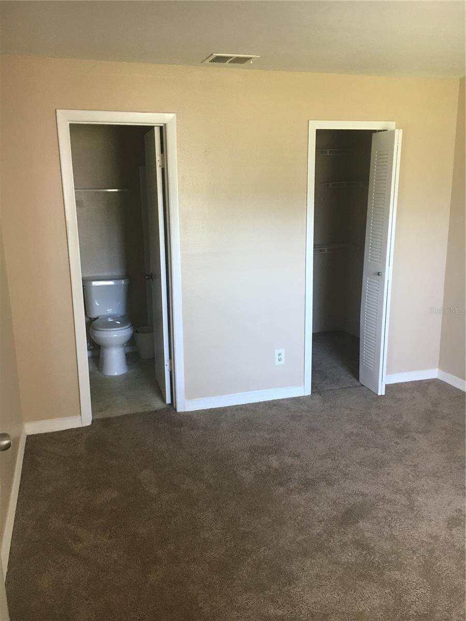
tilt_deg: -11.8
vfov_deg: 61.7
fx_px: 521
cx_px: 233
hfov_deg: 48.2
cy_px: 310
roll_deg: +0.1
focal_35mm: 29
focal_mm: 4.15
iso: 80
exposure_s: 1/30
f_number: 2.2
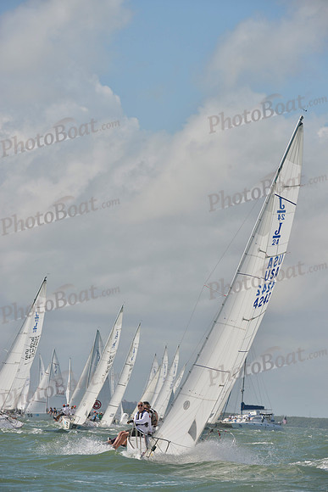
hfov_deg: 6.5
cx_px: 164
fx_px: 2868
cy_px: 246
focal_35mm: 210
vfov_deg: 9.8
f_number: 9
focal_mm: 210
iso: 280
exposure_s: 1/1250
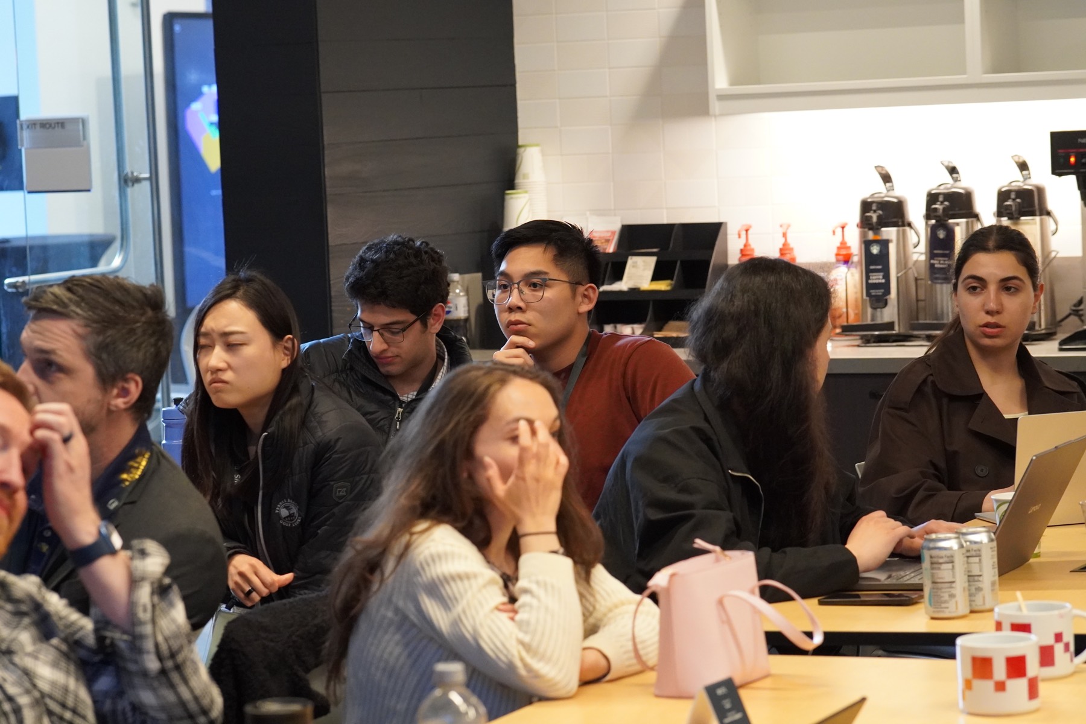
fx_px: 3393
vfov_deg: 12.2
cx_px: 543
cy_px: 362
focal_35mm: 112
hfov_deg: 18.2
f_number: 4
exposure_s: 1/160
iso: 3200
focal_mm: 75
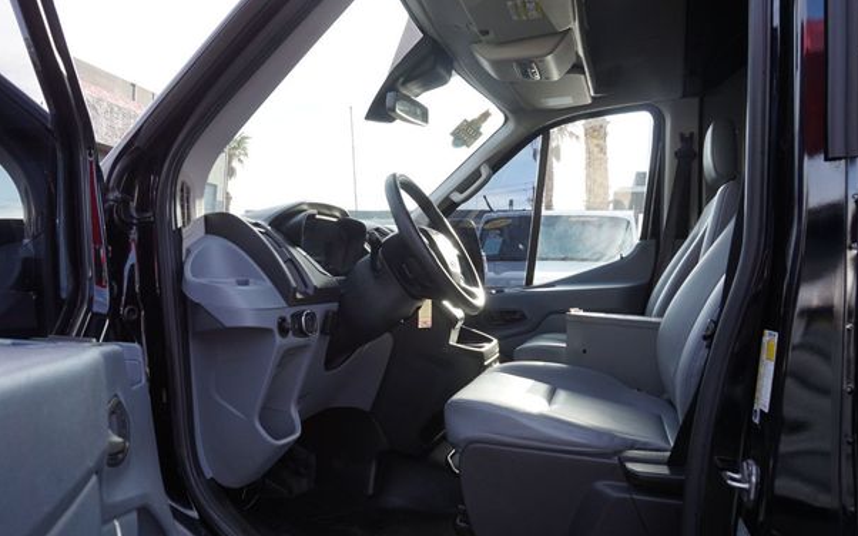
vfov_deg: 47.5
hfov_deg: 70.4
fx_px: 608
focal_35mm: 26
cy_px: 292
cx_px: 409
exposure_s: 1/80
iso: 100
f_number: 6.3
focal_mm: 16
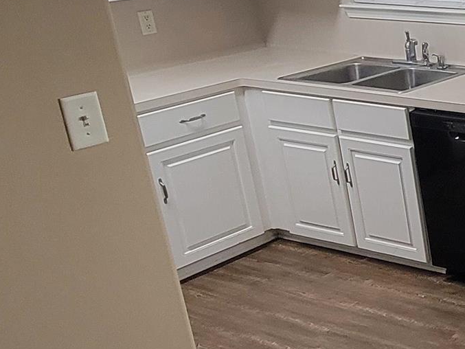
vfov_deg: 24.8
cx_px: 745
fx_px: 793
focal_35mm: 59
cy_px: 144
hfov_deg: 23.8
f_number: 2.2
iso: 250
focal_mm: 2.2
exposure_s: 1/60
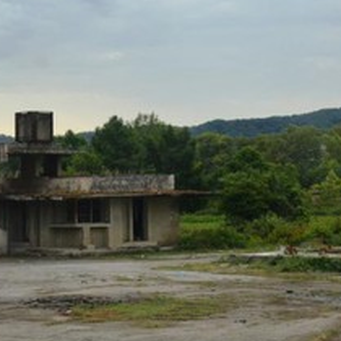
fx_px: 1215
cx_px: 96
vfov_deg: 15.9
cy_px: 98
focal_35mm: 109
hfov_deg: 15.9
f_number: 5
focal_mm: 36
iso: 450
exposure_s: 1/1000
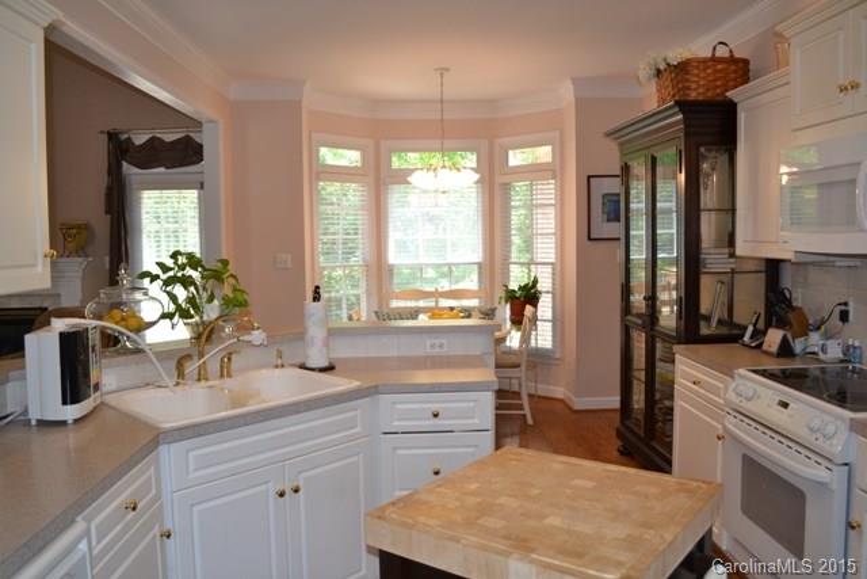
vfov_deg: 48.0
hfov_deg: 67.4
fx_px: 650
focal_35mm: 27
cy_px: 290
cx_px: 434
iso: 400
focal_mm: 18
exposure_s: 1/80
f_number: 4
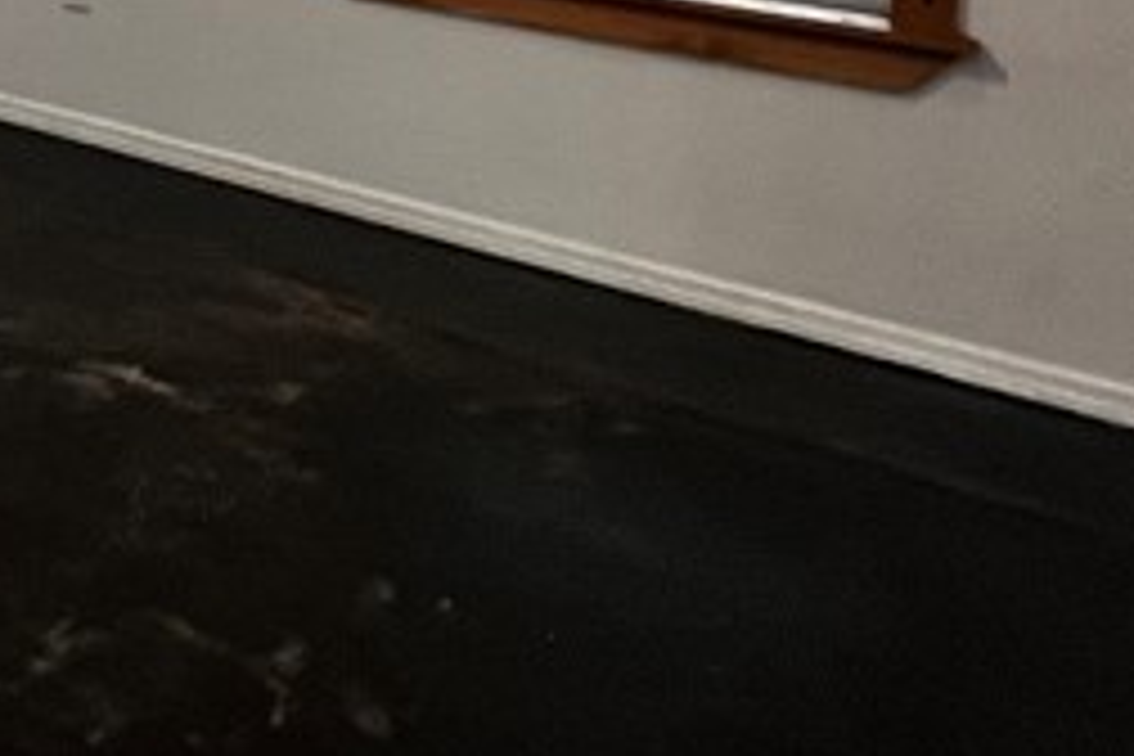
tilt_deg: -2.5
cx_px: -562
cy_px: -414
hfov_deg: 26.4
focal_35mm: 55
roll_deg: -0.5
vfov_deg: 20.6
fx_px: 1732
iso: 250
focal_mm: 1.57
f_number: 1.8
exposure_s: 1/120
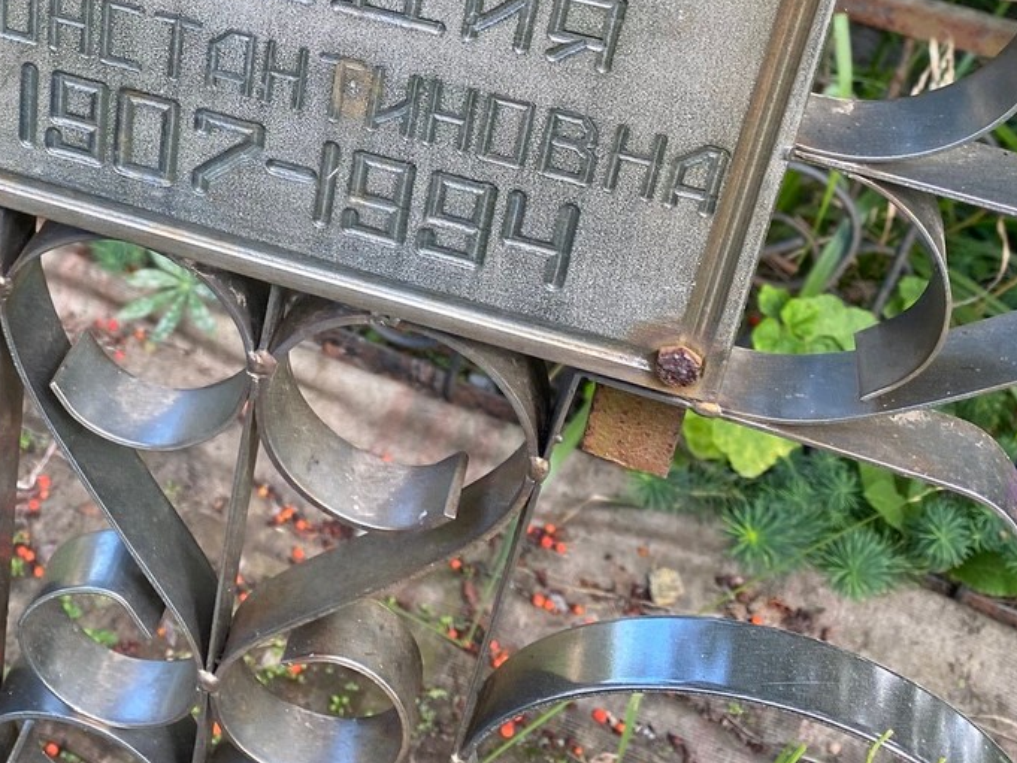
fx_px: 1616
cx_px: 245
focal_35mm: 55
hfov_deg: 34.2
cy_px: 1
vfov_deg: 25.3
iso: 32
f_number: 1.8
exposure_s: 1/185
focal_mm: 4.25
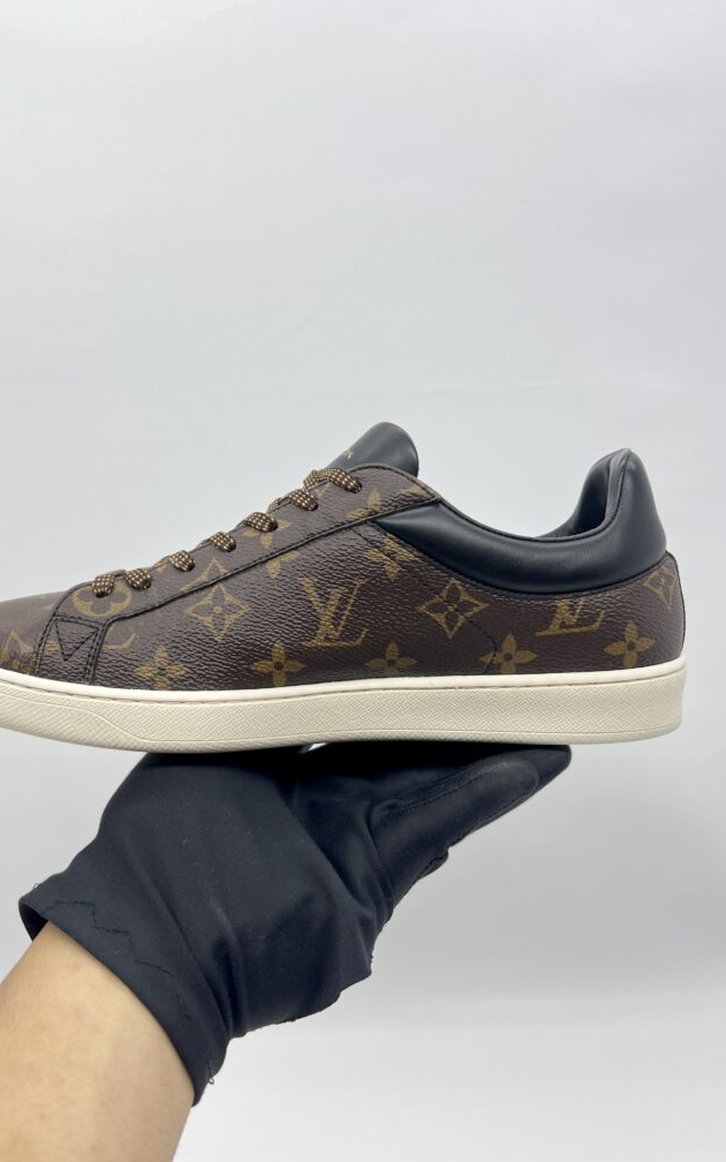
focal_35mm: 28
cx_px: 308
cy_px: 578
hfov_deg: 44.4
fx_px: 886
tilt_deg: -12.4
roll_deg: +0.9
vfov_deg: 66.5
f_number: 1.5
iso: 32
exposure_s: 1/129
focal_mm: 5.7
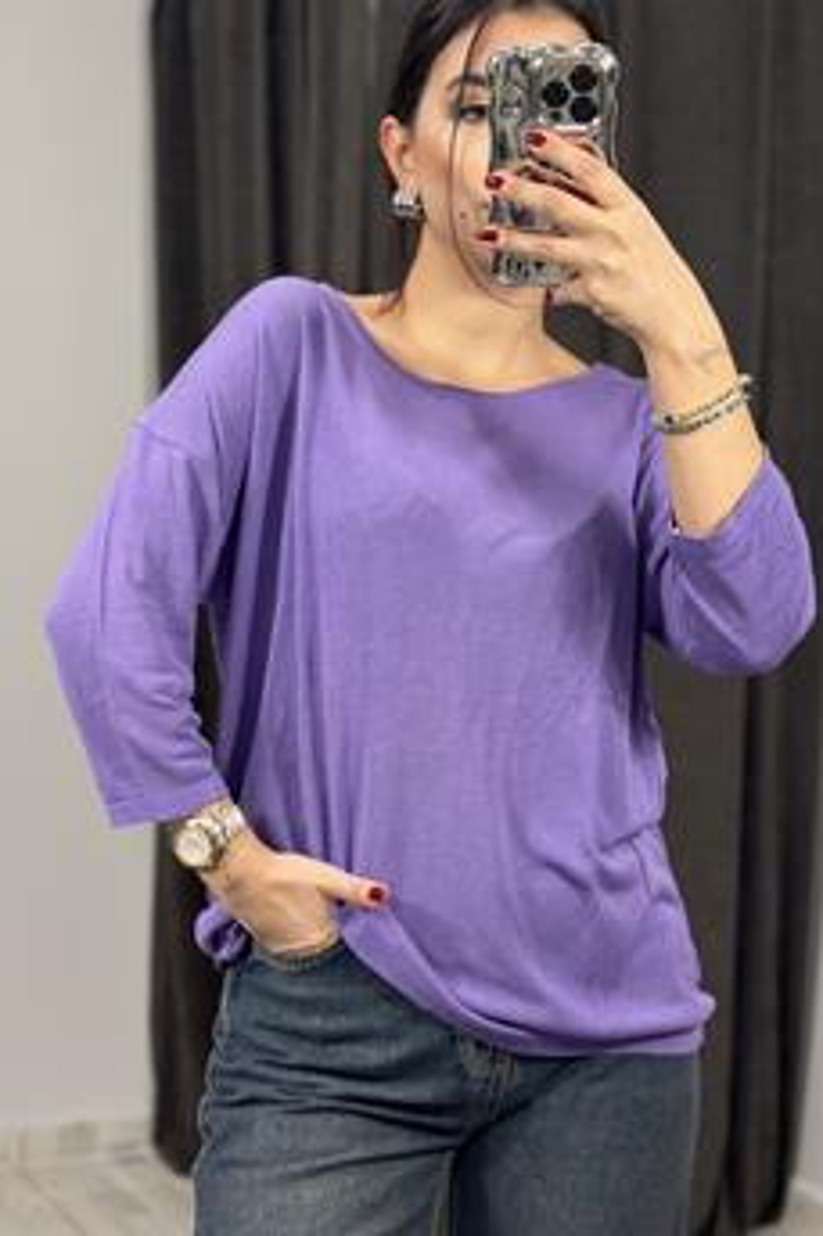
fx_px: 2059
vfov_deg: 33.4
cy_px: 627
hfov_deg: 22.6
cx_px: 327
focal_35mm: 60
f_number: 1.78
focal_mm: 6.86
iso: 125
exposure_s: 1/100
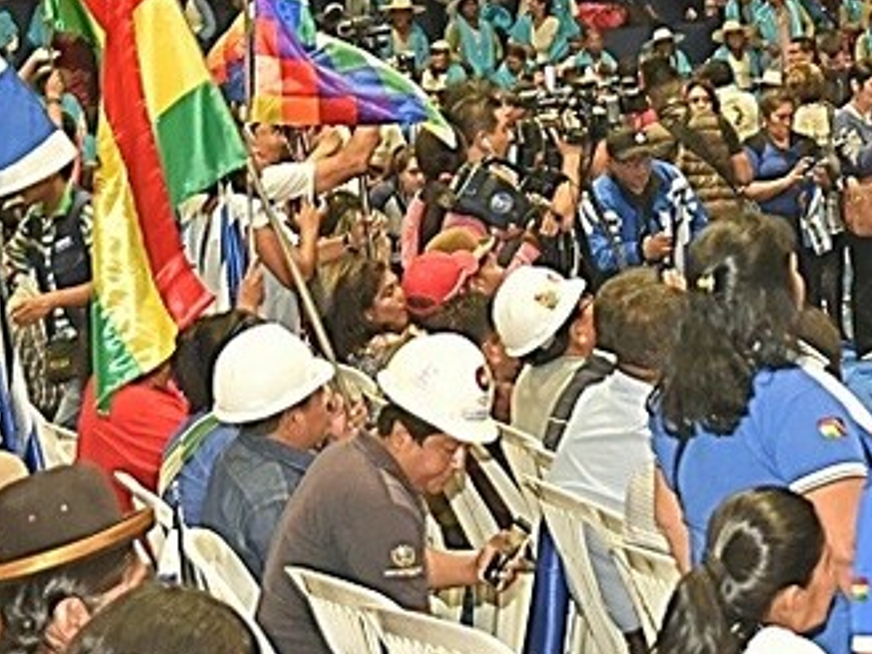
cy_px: 27
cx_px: 885
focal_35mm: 92
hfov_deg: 20.6
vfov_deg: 15.8
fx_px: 2318
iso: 1000
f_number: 2.8
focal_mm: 32
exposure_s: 1/200
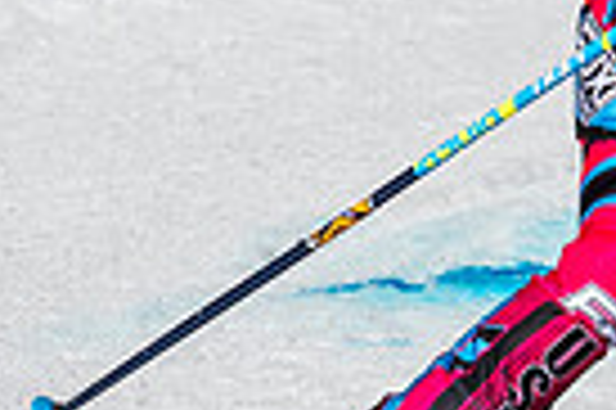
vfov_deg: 0.4
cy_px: 123
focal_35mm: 3453
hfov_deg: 0.6
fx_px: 59014
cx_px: 823
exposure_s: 1/2000
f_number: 8
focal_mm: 400
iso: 200
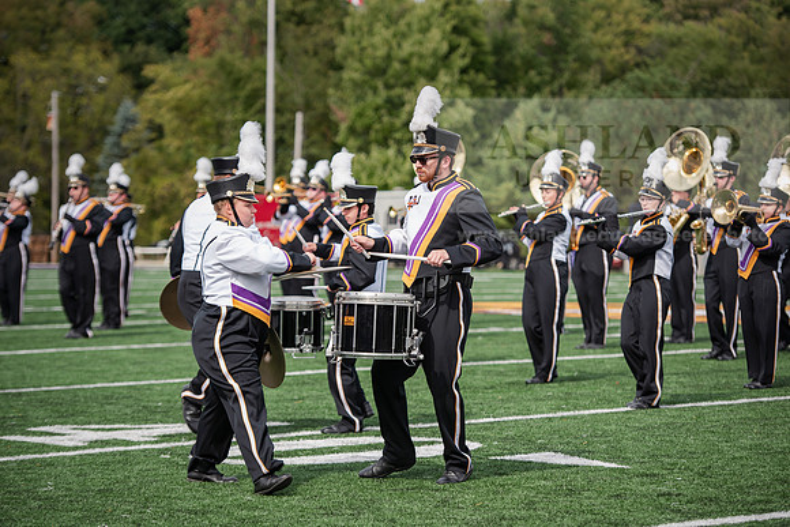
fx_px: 2546
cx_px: 395
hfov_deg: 17.6
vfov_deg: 11.8
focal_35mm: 116
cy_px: 264
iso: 160
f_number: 3.5
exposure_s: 1/1250
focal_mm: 116
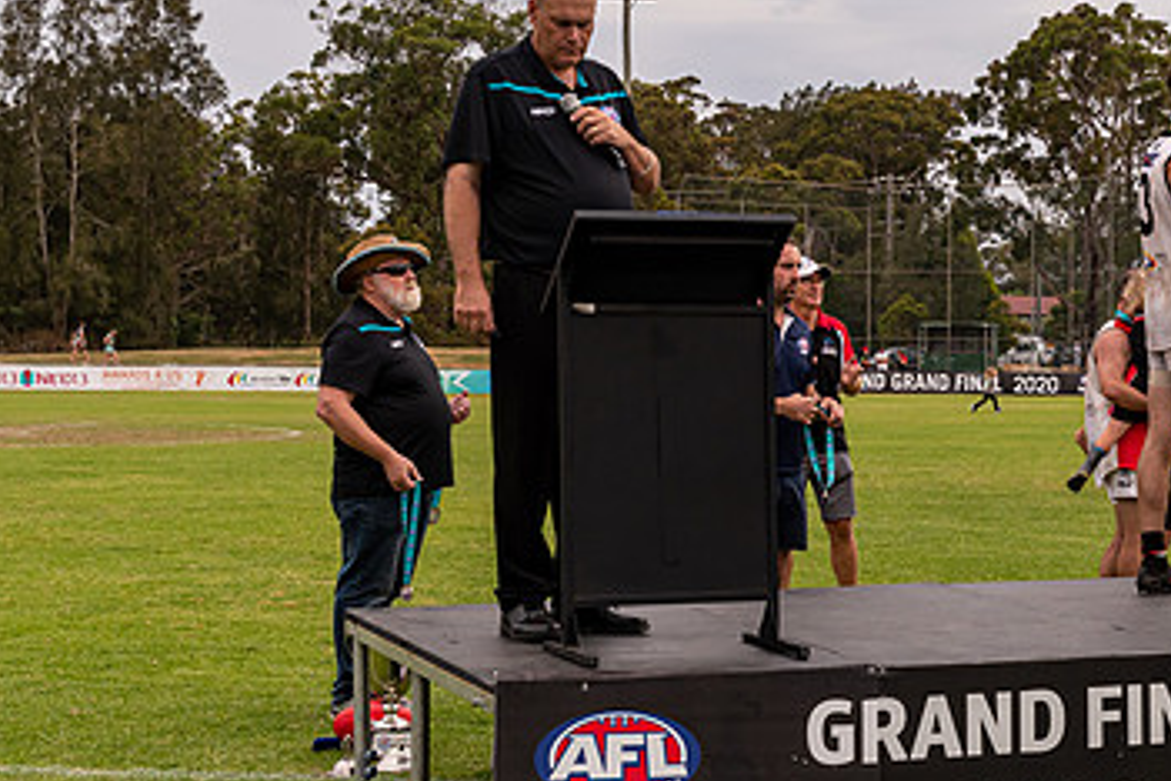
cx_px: 1002
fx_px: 2537
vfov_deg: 17.5
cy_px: 401
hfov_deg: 25.4
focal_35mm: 78
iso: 400
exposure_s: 1/320
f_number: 6.3
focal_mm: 30
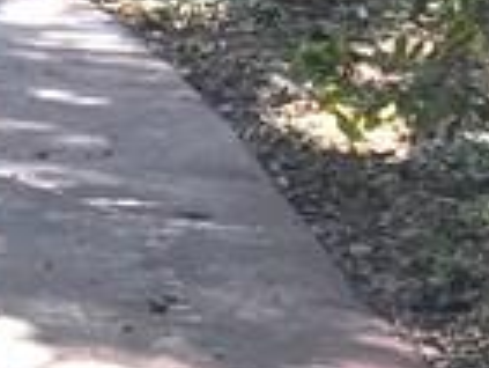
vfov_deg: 6.9
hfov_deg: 7.8
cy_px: -219
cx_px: -1103
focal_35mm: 211
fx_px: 2983
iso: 32
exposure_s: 1/120
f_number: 2.2
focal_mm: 4.15
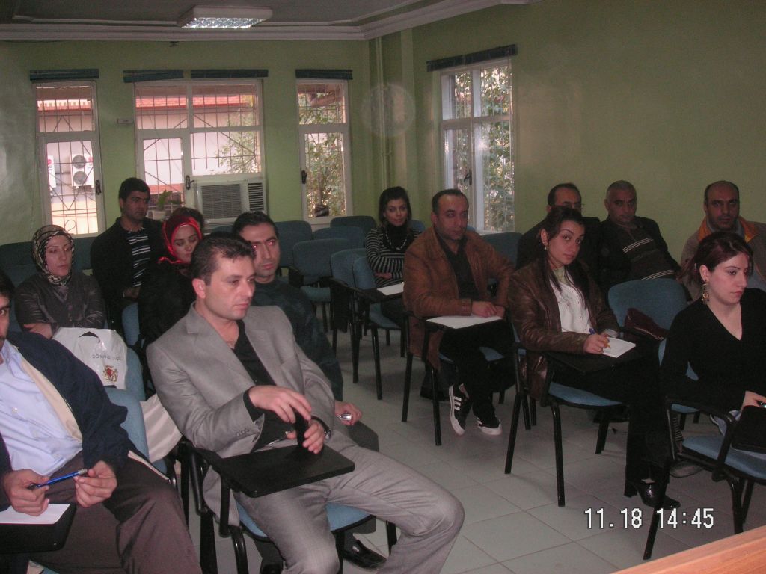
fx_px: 841
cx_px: 383
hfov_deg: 49.0
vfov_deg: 37.7
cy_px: 287
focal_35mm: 38
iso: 160
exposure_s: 1/45
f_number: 3.3
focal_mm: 6.3
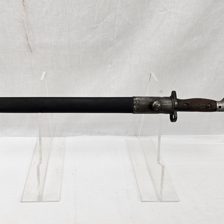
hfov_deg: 56.9
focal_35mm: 28
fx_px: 205
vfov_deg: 57.3
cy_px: 111
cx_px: 91
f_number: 1.7
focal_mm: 6.3
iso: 32
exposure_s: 1/100
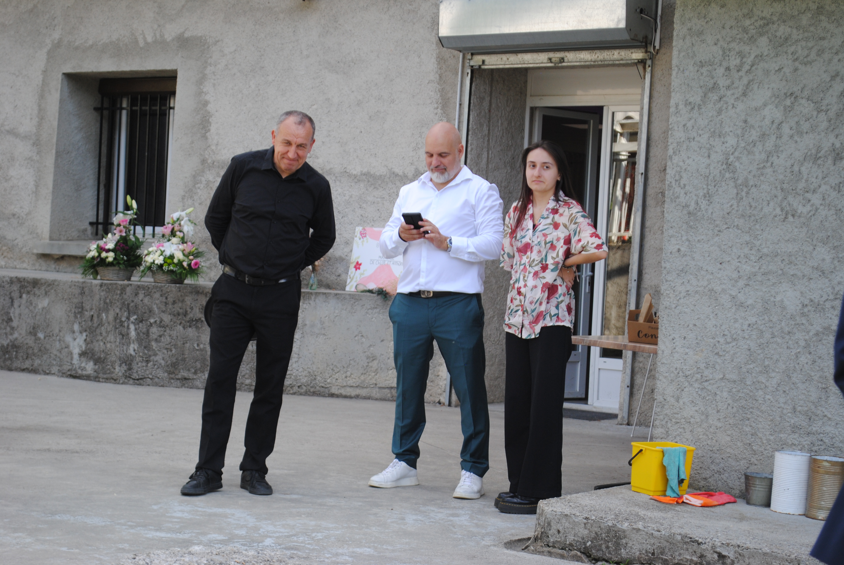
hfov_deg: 26.0
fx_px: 1831
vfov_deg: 17.5
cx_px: 422
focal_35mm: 78
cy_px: 282
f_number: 5.6
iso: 180
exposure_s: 1/125
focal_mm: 52
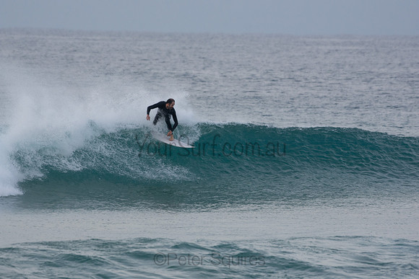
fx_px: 5588
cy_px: 140
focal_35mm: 480
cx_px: 210
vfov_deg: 2.9
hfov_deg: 4.3
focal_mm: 320
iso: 560
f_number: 5.6
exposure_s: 1/1600
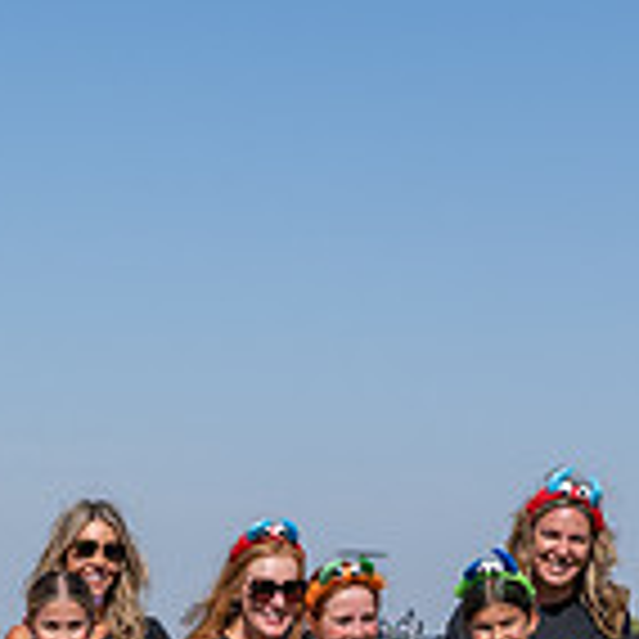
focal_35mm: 195
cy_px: 892
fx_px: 4073
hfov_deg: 8.9
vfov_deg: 8.8
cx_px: -104
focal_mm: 50
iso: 100
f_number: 2.5
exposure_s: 1/5000
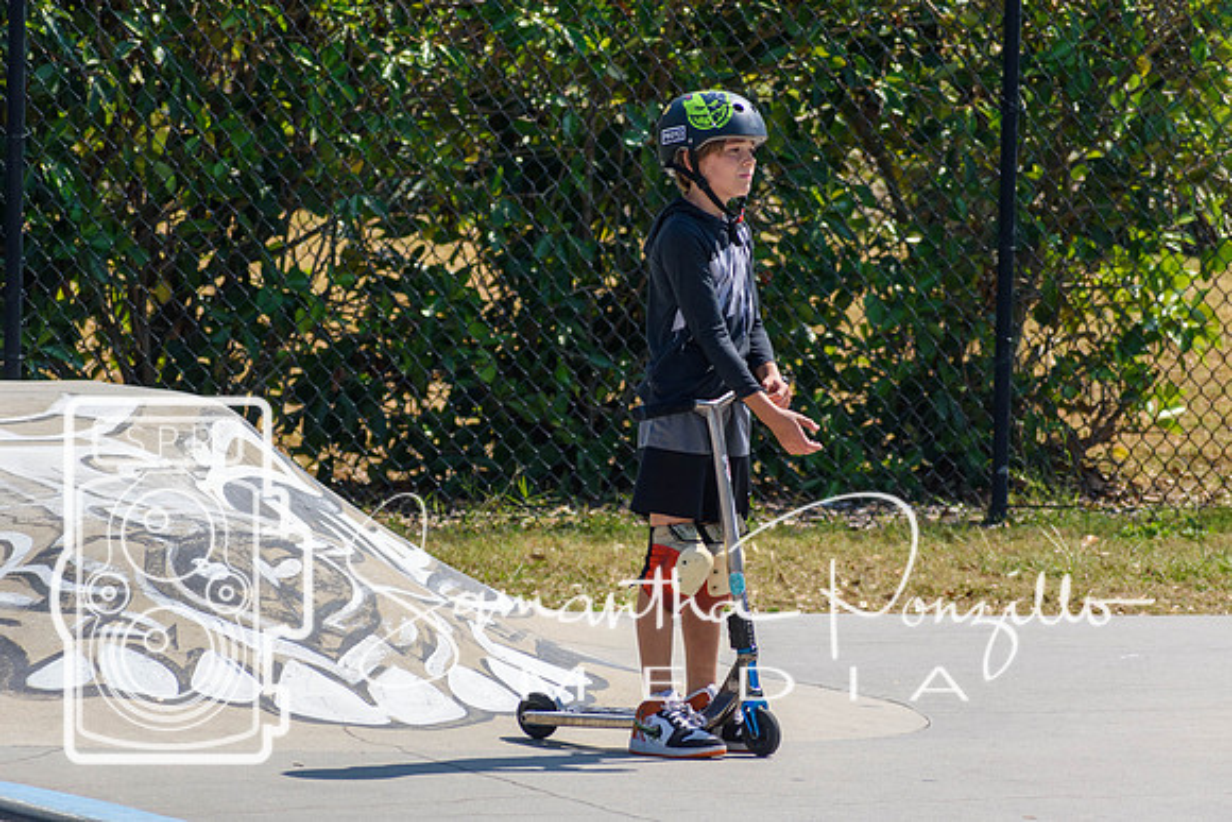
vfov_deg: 4.2
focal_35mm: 330
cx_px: 616
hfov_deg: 6.2
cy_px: 411
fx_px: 11295
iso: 360
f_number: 5.6
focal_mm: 220
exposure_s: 1/2000
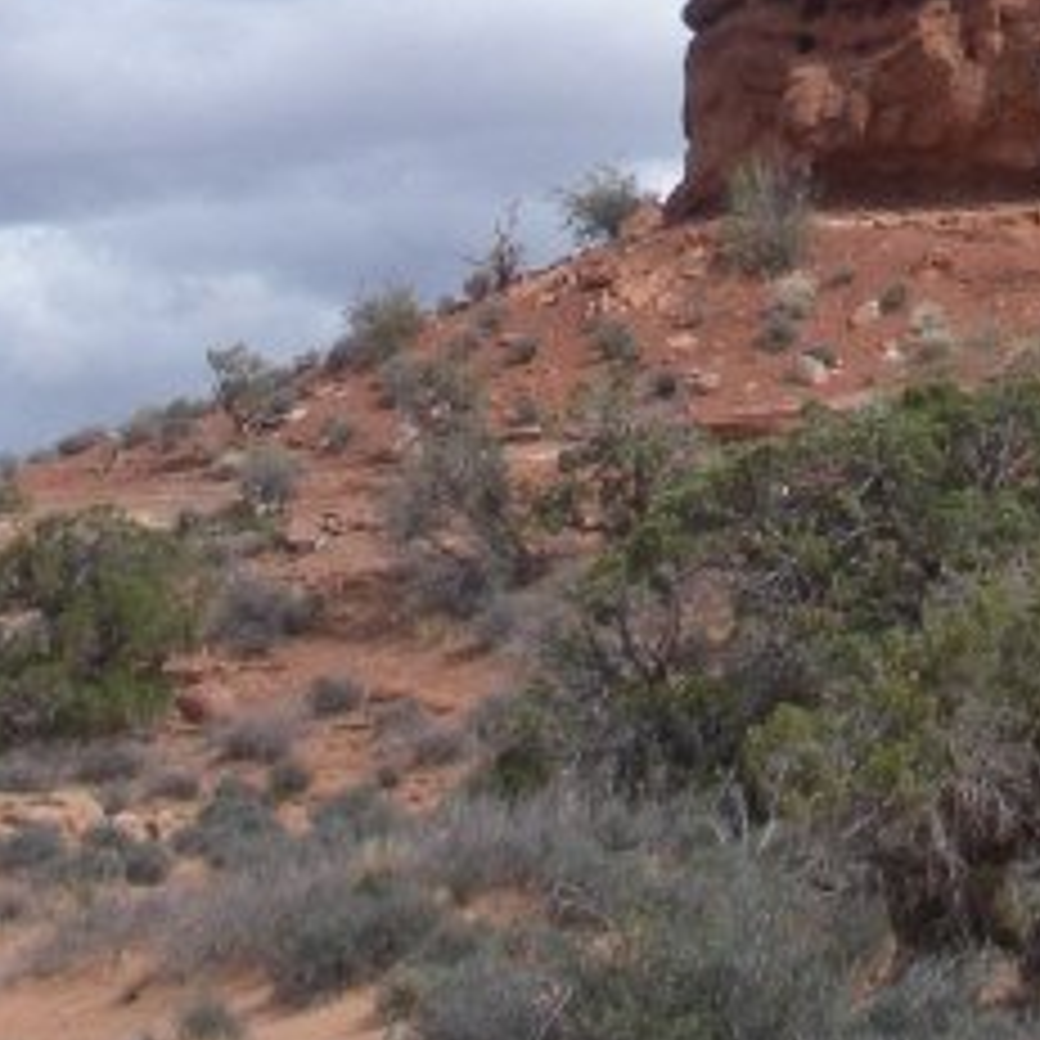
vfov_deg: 11.2
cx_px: 1283
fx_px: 4997
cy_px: -720
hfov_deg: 11.6
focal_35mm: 147
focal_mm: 6.3
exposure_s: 1/761
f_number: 3.5
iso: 64
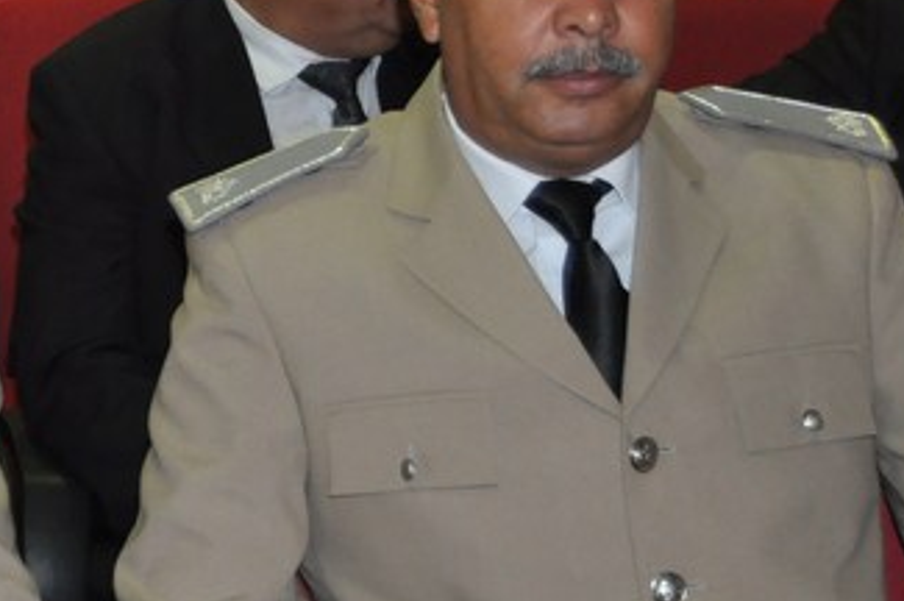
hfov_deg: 15.4
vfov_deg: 11.0
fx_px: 3086
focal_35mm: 123
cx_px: -437
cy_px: 14
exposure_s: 1/60
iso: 800
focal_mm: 26
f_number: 4
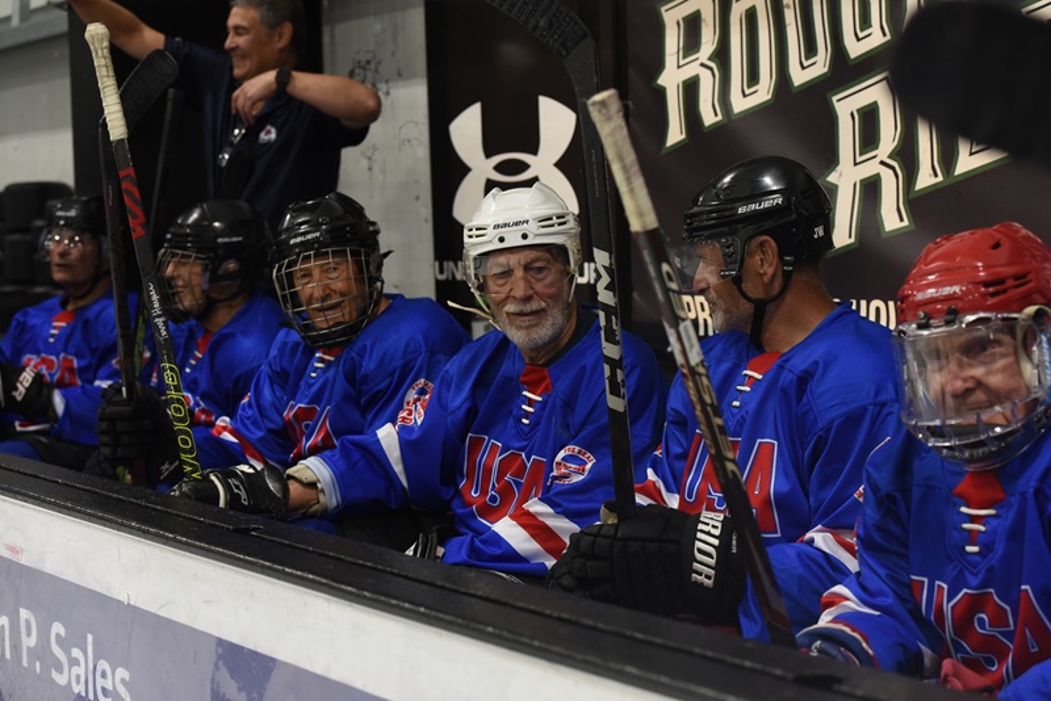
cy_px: 350
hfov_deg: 28.8
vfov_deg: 19.5
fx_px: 2044
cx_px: 526
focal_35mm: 70
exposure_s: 1/200
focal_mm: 70
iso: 2000
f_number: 5.6
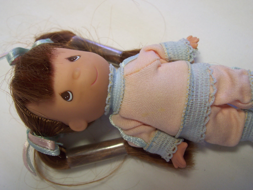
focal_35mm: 37
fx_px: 270
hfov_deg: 50.1
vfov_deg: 38.7
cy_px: 95
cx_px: 126
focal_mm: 5.6
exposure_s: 1/45
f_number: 2.8
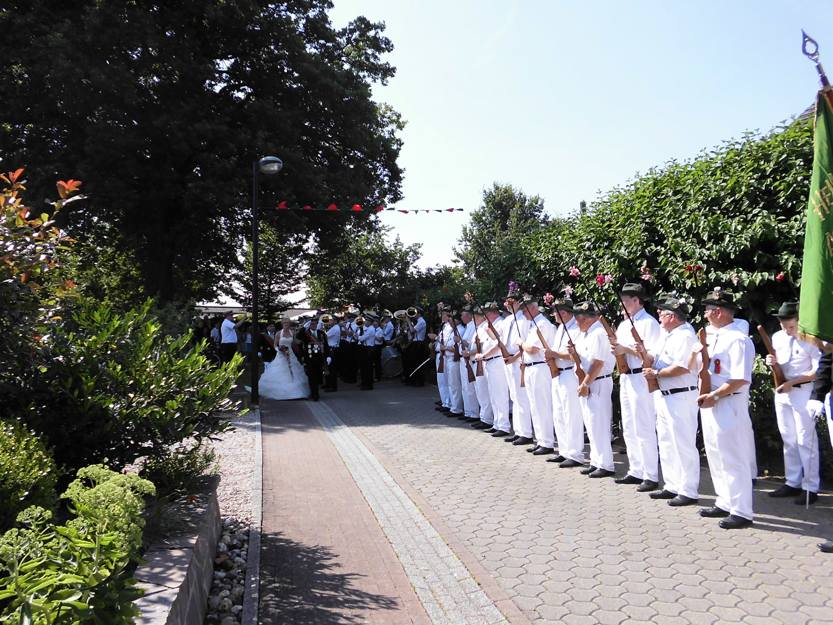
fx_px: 626
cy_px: 312
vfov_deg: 53.1
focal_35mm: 26
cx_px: 416
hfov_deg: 67.3
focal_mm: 4.6
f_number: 3.2
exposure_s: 1/400
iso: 64
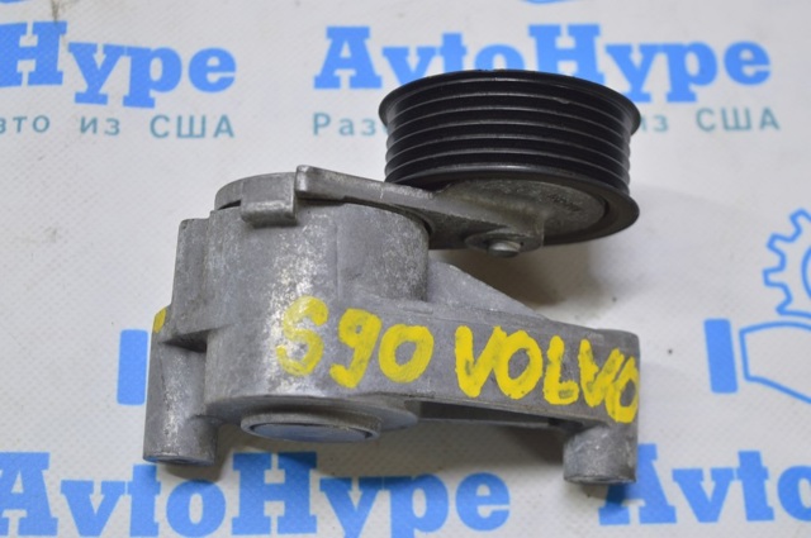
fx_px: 1552
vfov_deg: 19.7
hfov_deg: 29.3
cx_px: 406
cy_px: 269
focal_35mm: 69
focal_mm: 46
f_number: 5.6
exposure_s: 1/20
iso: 400
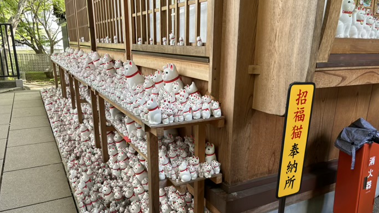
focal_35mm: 29
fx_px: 291
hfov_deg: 66.1
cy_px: 137
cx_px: 190
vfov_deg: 39.8
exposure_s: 1/121
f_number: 1.6
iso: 64
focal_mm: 5.96
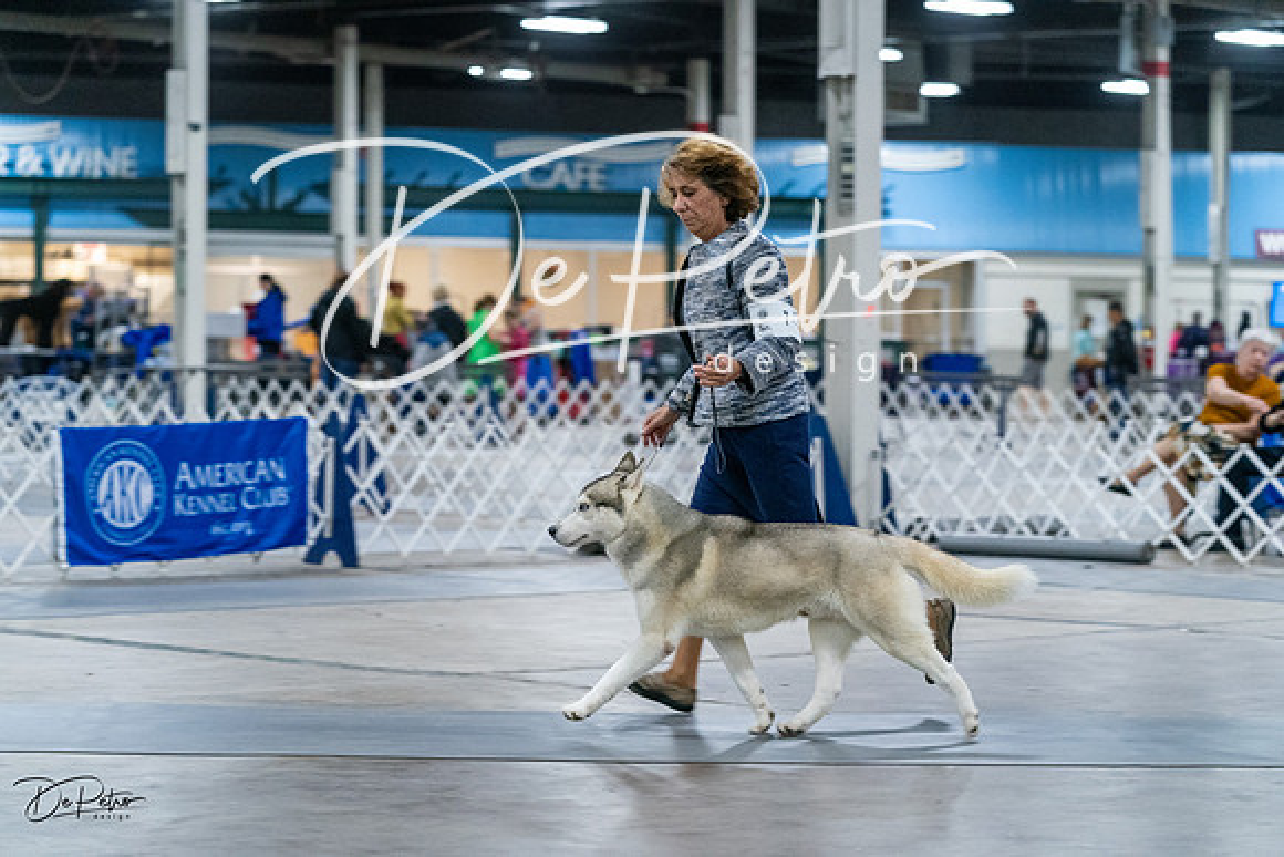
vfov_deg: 12.7
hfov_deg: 18.9
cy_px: 428
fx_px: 3853
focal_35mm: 108
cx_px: 642
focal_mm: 108
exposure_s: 1/200
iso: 6400
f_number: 4
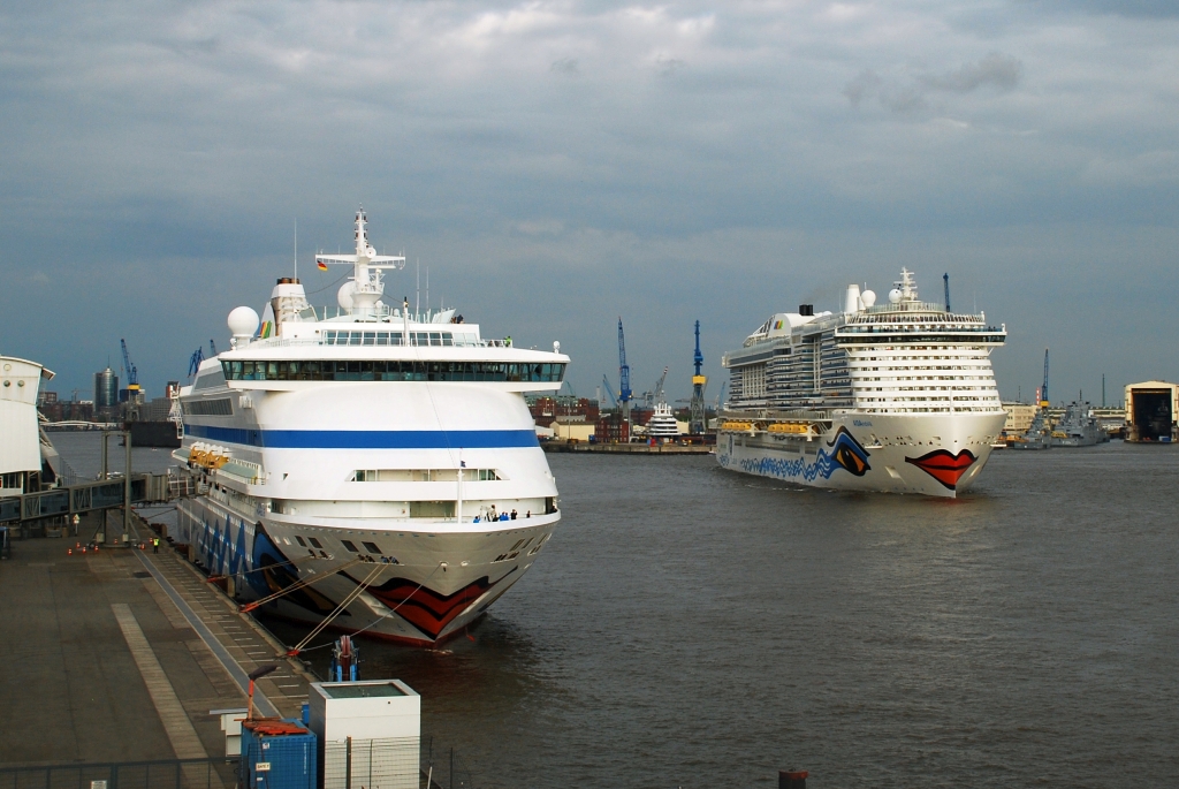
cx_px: 590
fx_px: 1524
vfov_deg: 29.0
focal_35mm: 46
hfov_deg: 42.3
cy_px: 394
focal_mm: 31
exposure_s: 1/200
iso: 200
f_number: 10
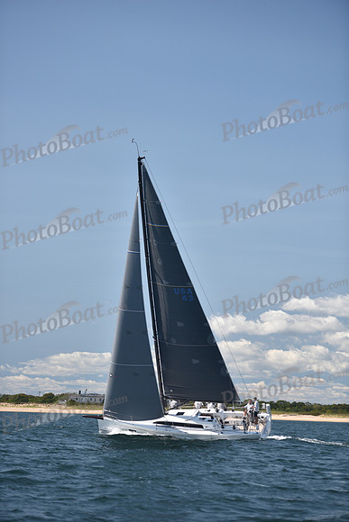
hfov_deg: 14.0
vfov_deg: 20.8
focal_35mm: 98
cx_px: 174
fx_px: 1424
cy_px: 261
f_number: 2.8
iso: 250
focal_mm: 98
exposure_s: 1/2000
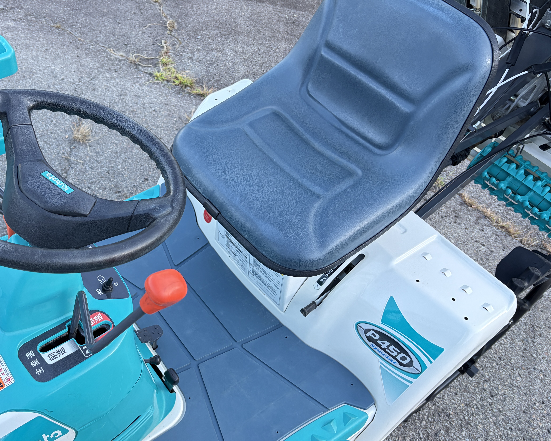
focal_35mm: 35
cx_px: 172
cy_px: 215
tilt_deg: -46.9
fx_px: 571
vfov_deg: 42.2
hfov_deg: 50.4
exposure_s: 1/121
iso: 50
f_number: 1.6
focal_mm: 5.96
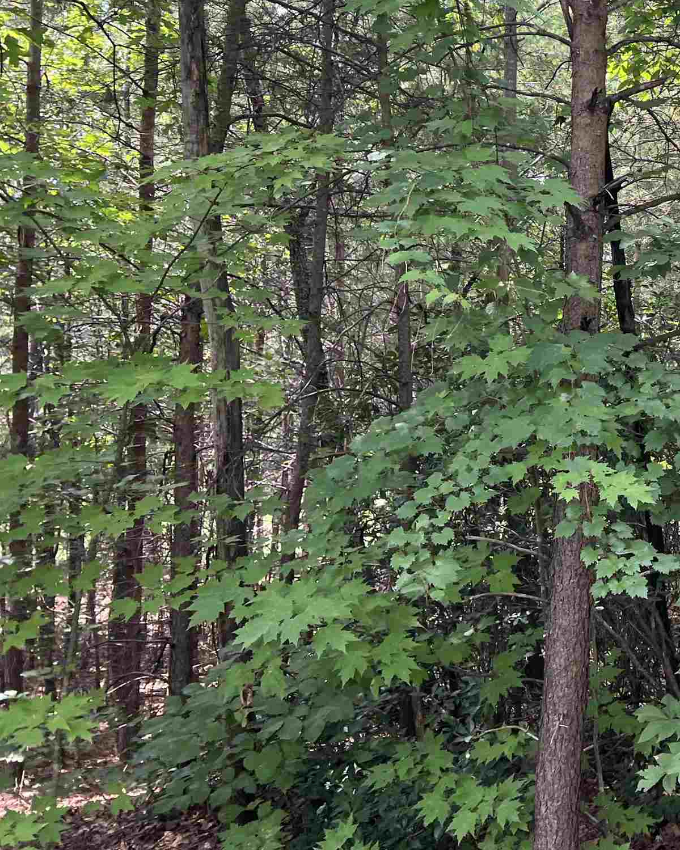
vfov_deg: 35.8
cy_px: 333
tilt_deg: +0.3
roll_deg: -3.2
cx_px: 871
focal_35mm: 52
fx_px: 1308
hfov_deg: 25.4
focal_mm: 5.7
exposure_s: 1/141
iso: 40
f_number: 1.5
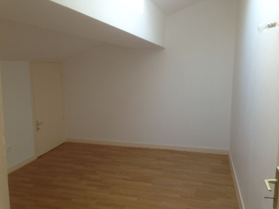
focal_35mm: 33
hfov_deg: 55.4
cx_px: 140
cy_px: 104
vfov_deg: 42.9
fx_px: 266
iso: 50
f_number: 2.4
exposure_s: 1/24
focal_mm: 4.13
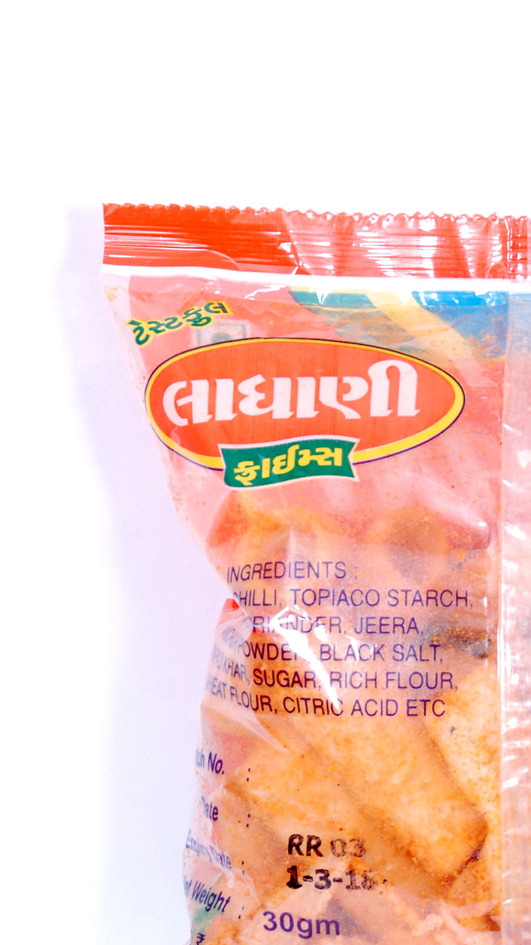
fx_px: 10891
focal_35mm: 435
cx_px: 584
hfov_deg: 2.8
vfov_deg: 5.0
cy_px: 679
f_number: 10
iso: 125
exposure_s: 1/100
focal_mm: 135
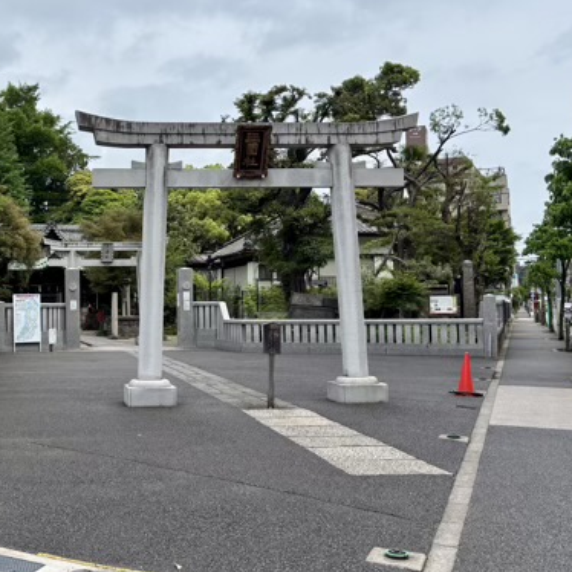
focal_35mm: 43
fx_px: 804
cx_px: 95
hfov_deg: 37.4
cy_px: 264
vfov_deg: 39.1
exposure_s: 1/3650
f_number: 1.6
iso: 50
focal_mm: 5.96
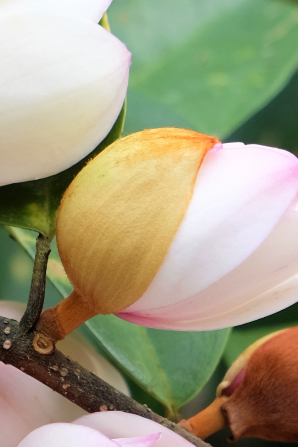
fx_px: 1726
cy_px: 634
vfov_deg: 14.0
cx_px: 269
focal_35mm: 139
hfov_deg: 9.8
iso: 250
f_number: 4.5
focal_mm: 20.5
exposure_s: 1/160
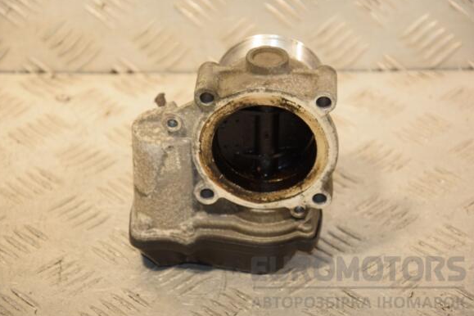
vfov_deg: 9.8
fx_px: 1843
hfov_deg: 14.7
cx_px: 236
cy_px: 160
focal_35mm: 140
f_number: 5.6
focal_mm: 90
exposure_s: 1/200
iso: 800
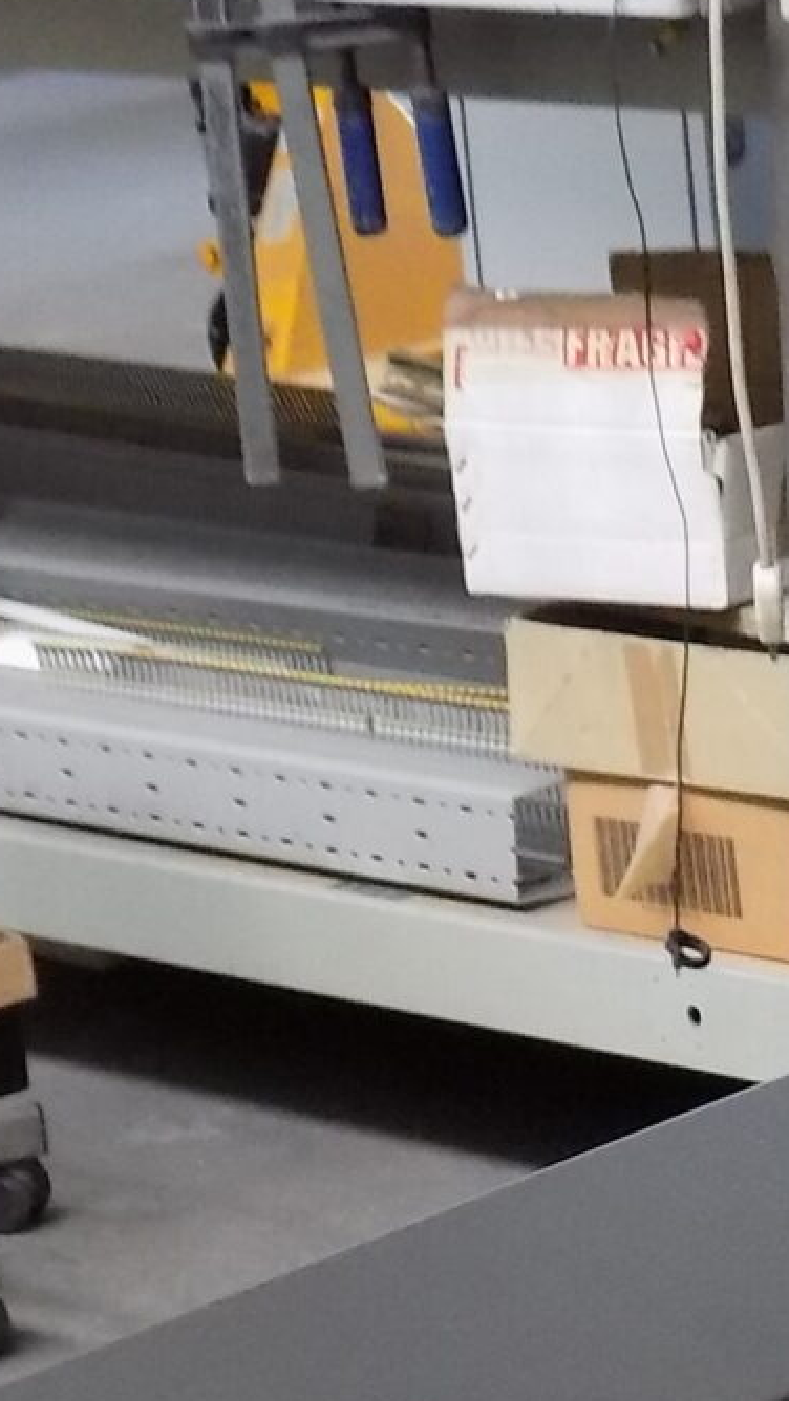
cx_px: 1146
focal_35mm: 142
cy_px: 1730
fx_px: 5279
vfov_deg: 14.6
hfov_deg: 8.4
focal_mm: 6.1
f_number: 3.4
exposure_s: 1/30
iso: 200
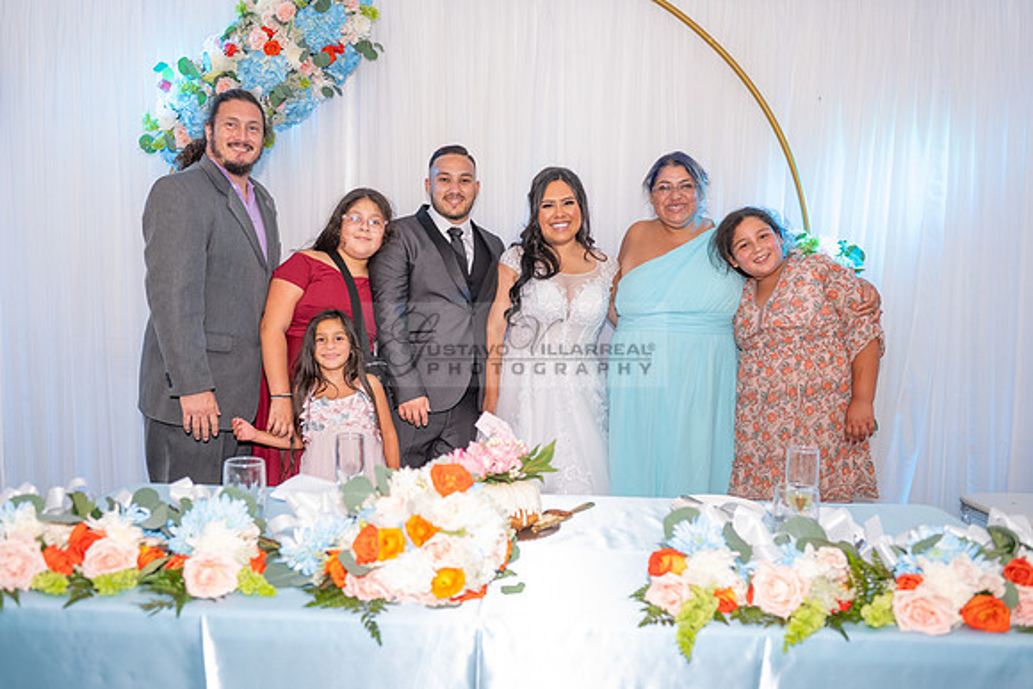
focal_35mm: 33
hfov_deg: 56.9
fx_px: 953
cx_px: 480
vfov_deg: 39.8
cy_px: 369
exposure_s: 1/200
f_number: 3.5
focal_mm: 31
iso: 1000
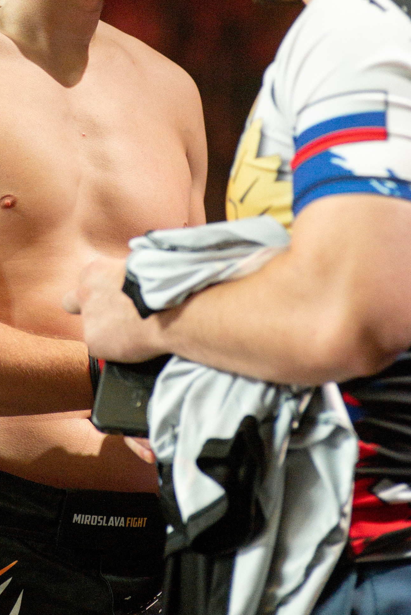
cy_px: 166
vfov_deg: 7.2
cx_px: 62
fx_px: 4911
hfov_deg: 4.8
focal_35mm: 287
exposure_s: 1/640
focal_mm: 160
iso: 8000
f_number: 4
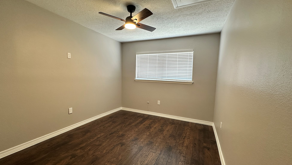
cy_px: 86
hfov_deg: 99.3
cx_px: 141
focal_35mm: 16
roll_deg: -1.6
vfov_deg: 67.1
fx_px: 124
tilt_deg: -4.3
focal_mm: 2.22
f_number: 2.2
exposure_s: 1/62
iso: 125
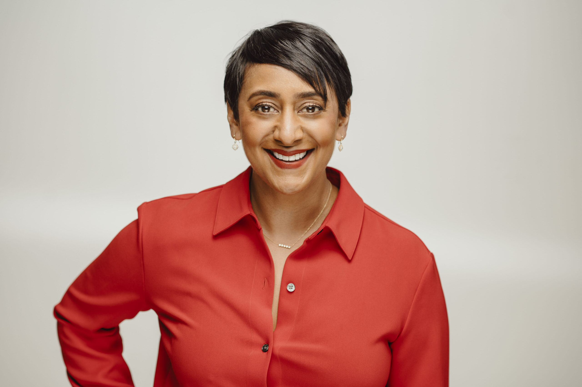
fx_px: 1373
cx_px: 291
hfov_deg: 23.9
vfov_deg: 16.0
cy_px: 194
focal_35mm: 85
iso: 100
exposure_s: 1/160
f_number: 2.8
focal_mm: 85
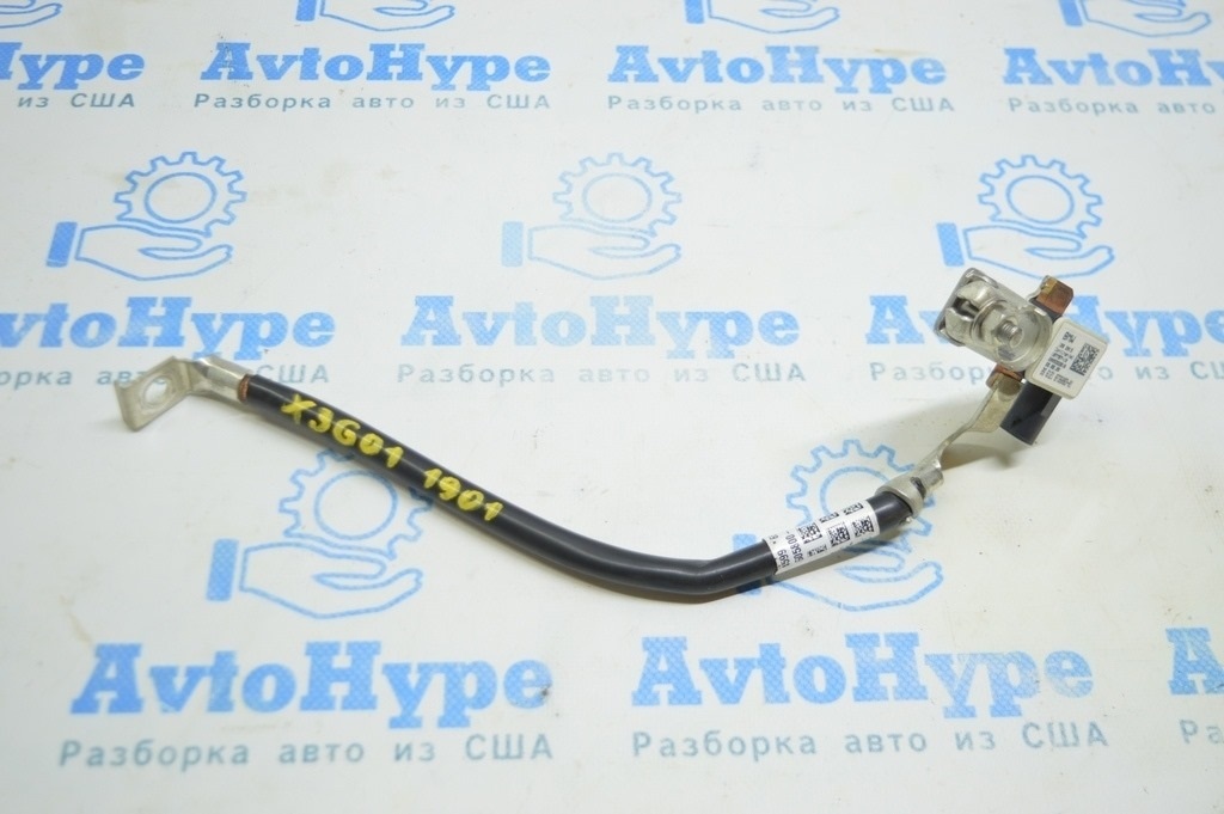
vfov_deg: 30.8
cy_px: 407
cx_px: 612
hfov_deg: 45.0
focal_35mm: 44
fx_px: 1478
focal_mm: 29
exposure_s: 1/40
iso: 400
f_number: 4.2
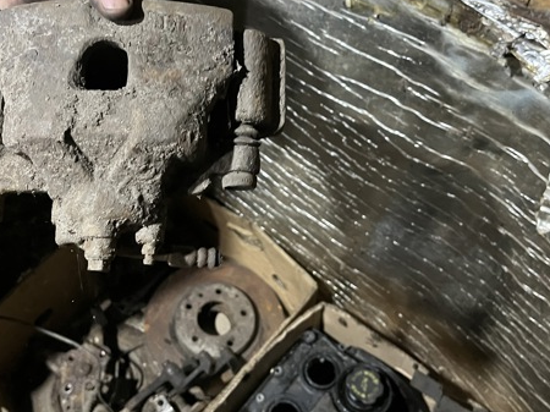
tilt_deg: -47.4
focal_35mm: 37
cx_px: 226
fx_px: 588
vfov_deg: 38.4
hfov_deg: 49.9
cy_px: 158
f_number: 1.6
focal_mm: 5.1
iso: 500
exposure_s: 1/25
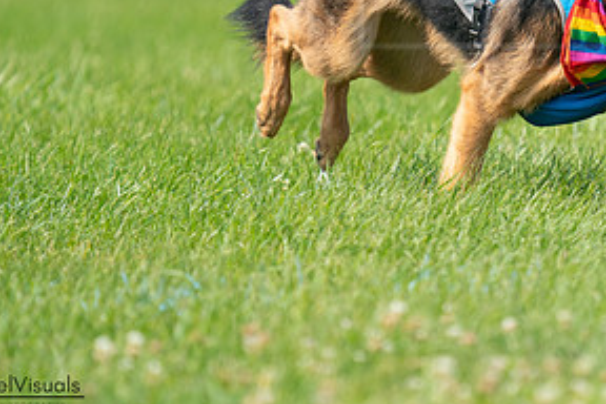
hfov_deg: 2.6
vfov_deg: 1.7
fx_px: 13550
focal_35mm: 805
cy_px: 16
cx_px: 560
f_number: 6.3
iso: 1250
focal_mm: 400
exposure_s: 1/4000
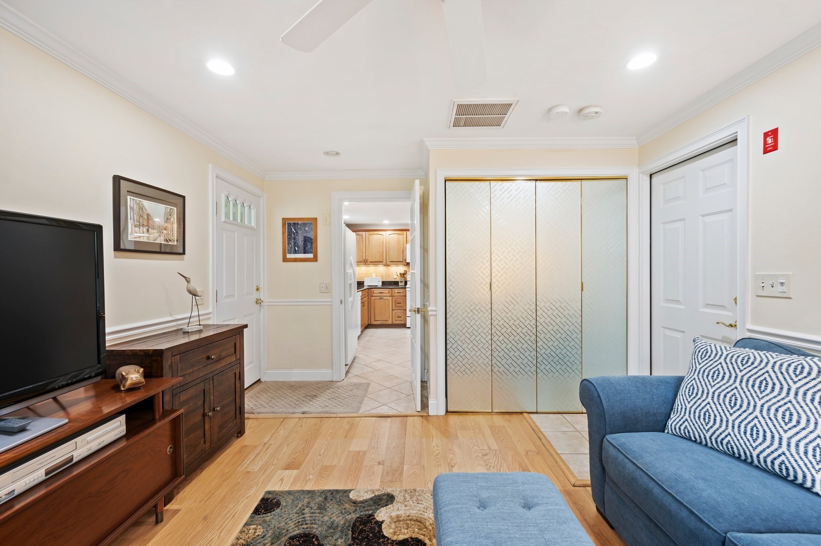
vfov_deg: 81.1
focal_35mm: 14
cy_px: 273
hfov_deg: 104.3
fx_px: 319
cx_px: 410
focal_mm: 14
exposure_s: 1/2
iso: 320
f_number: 7.1
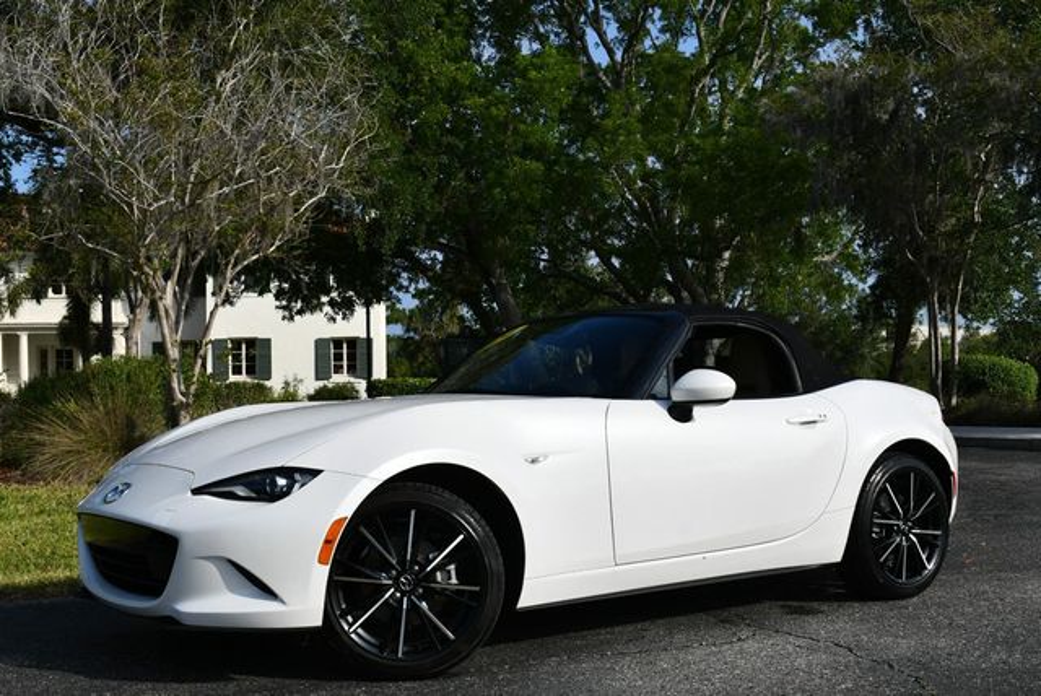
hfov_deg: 41.1
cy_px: 348
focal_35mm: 48
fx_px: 1389
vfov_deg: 28.1
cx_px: 520
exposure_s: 1/320
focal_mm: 24
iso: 100
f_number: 9
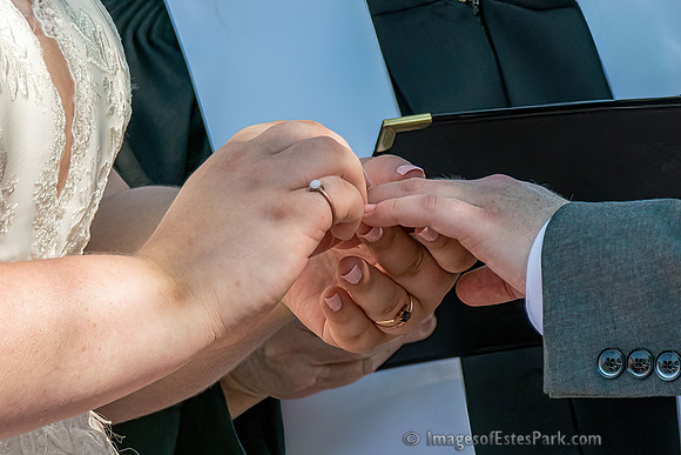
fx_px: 5298
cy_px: 228
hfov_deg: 7.4
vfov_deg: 4.9
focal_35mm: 280
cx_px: 340
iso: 500
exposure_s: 1/800
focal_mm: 280
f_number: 5.6
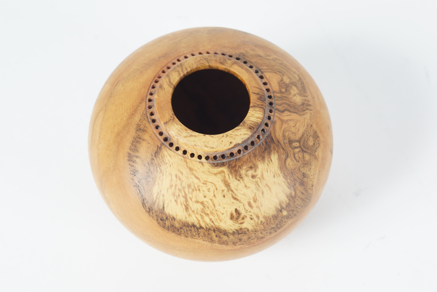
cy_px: 146
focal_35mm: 75
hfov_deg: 27.0
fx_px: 911
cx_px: 218
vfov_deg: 18.2
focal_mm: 50
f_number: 13
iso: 100
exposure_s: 1/125
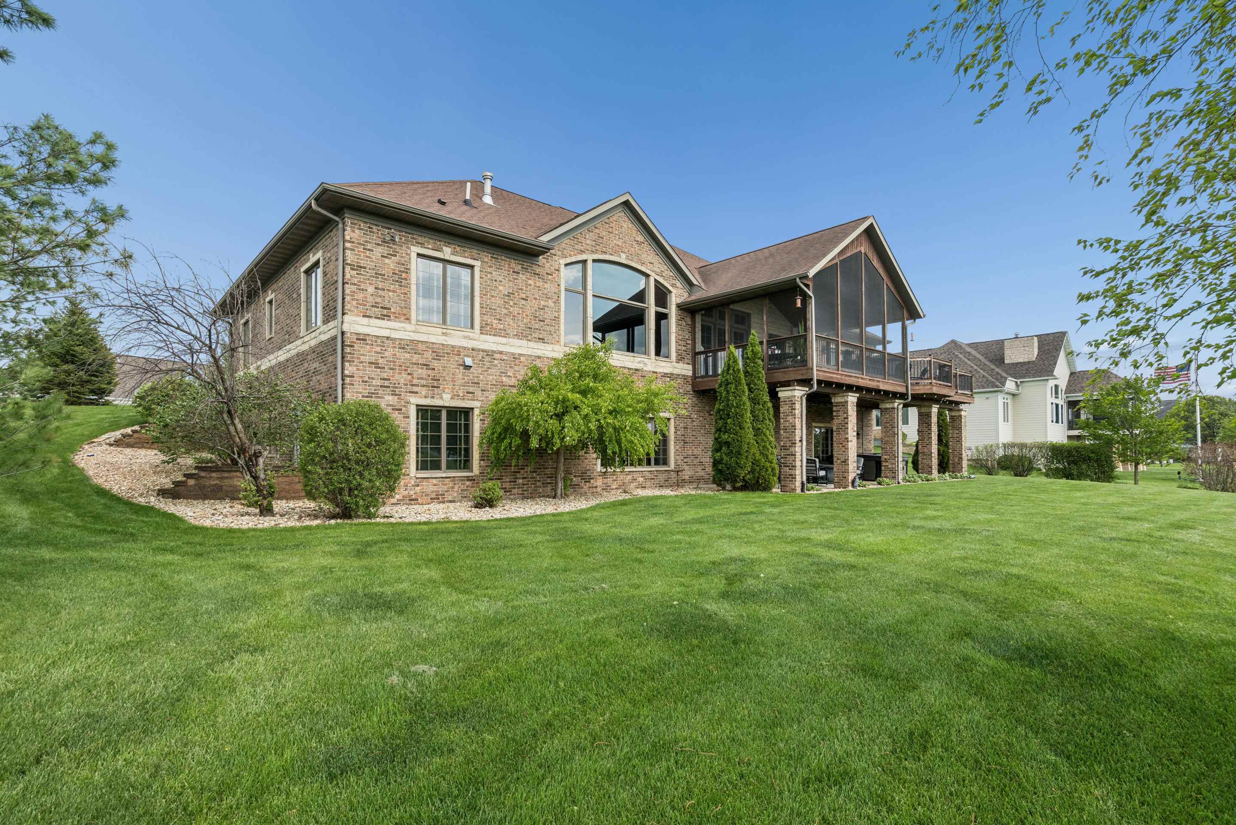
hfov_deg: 93.3
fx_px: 584
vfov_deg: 70.4
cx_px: 603
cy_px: 428
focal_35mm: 17
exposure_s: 1/640
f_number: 10
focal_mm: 16
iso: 800
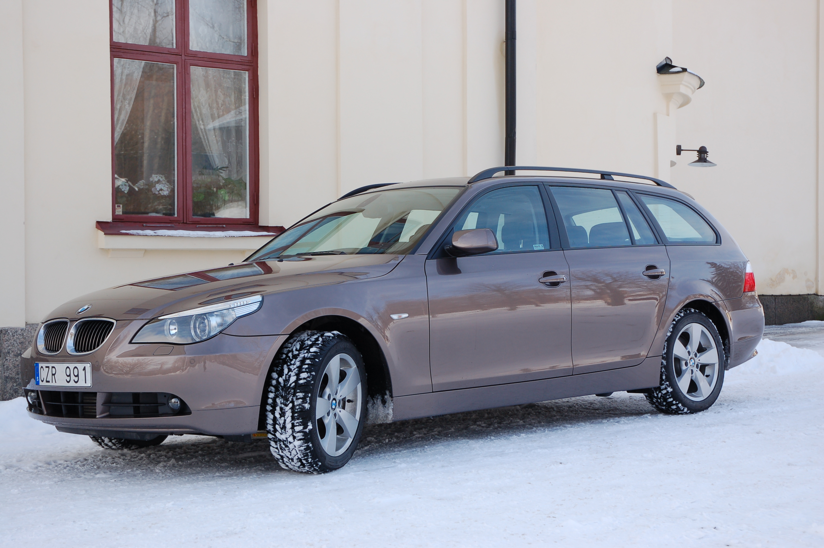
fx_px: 1303
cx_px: 412
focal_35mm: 57
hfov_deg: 35.1
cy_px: 274
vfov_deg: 23.7
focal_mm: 38
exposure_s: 1/160
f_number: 6.3
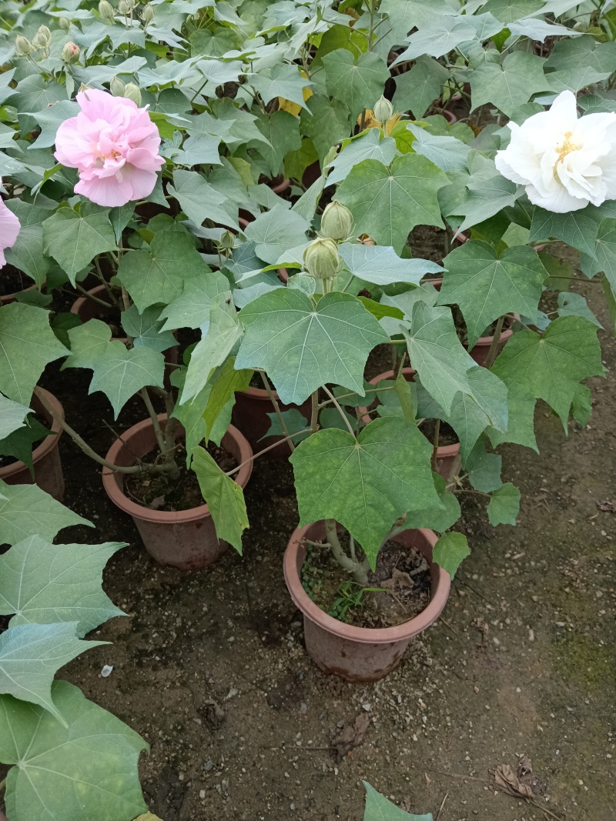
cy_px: 410
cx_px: 308
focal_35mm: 26
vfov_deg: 67.3
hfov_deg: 53.1
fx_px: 617
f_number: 1.8
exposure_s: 1/105
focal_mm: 4.05
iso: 100
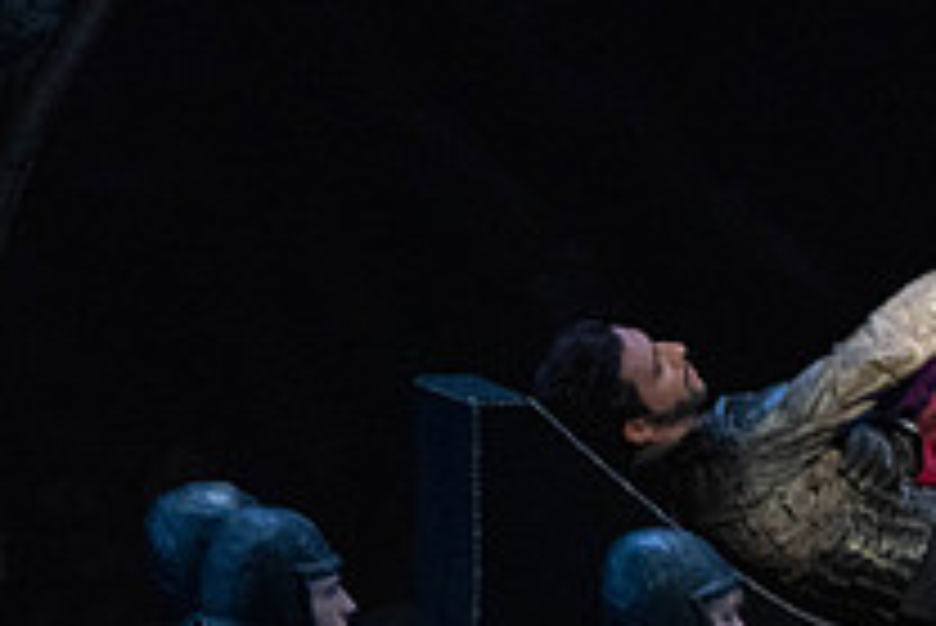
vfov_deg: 1.4
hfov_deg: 2.1
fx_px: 25471
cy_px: 388
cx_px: 1023
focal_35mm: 979
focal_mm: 294
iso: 5000
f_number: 5.6
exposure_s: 1/250
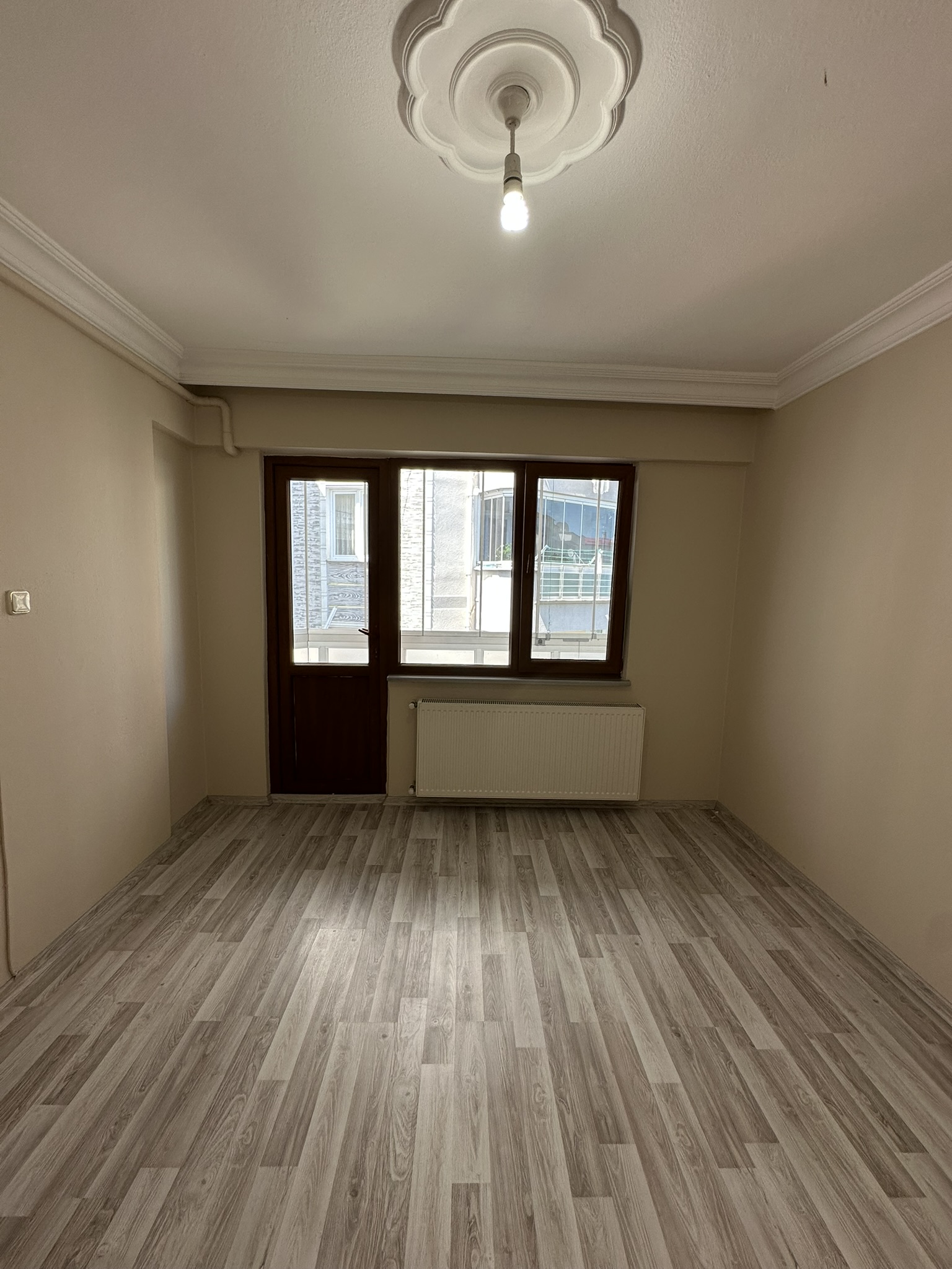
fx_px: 513
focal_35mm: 14
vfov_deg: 102.1
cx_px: 476
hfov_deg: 85.7
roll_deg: -2.4
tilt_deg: -6.1
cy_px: 634
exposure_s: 1/100
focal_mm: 2.22
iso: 40
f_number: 2.2
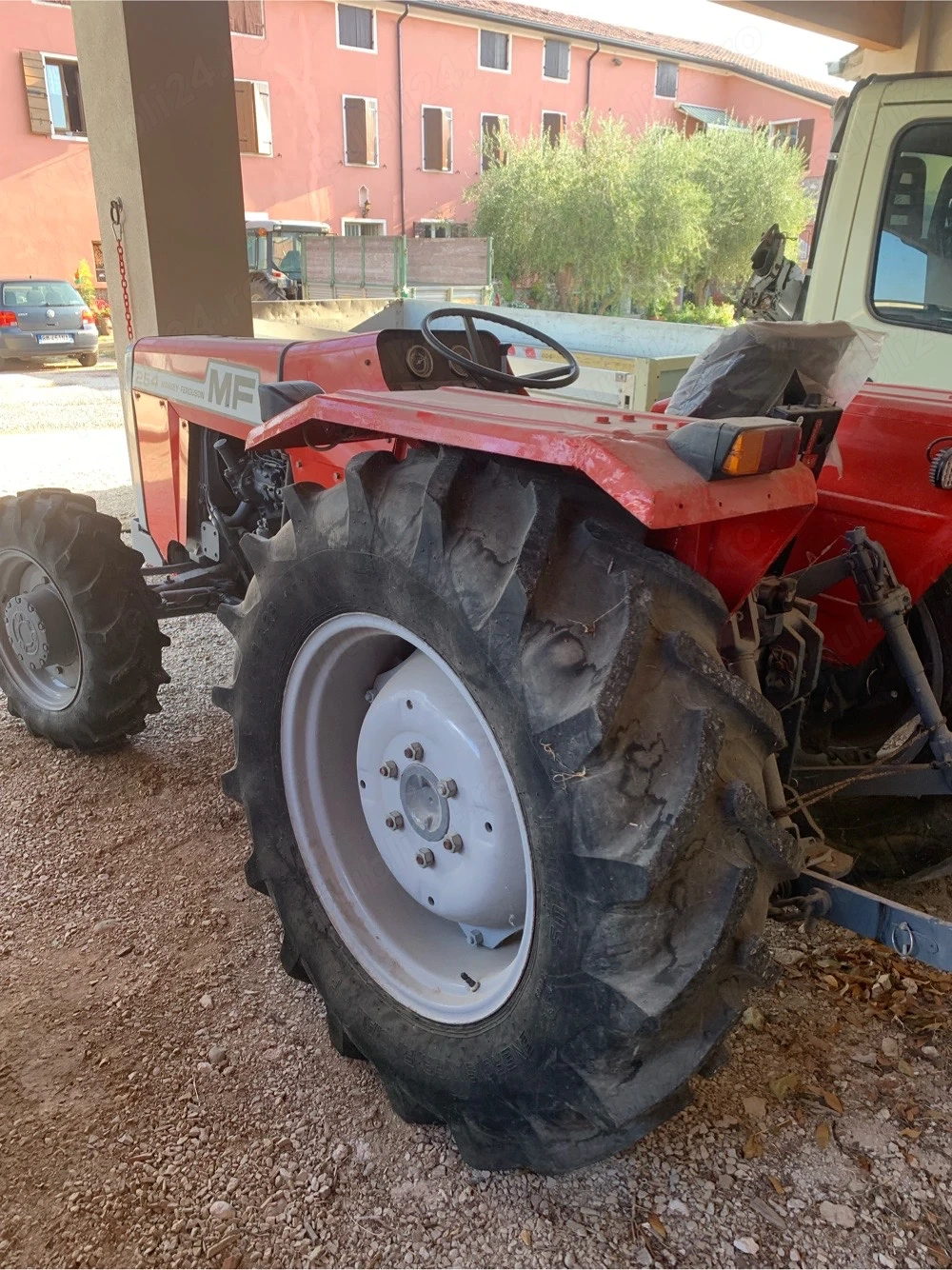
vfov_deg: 67.3
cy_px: 635
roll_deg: +0.6
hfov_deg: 53.0
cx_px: 476
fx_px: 954
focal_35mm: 26
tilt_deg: -20.7
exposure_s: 1/121
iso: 50
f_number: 1.8
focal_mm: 4.25
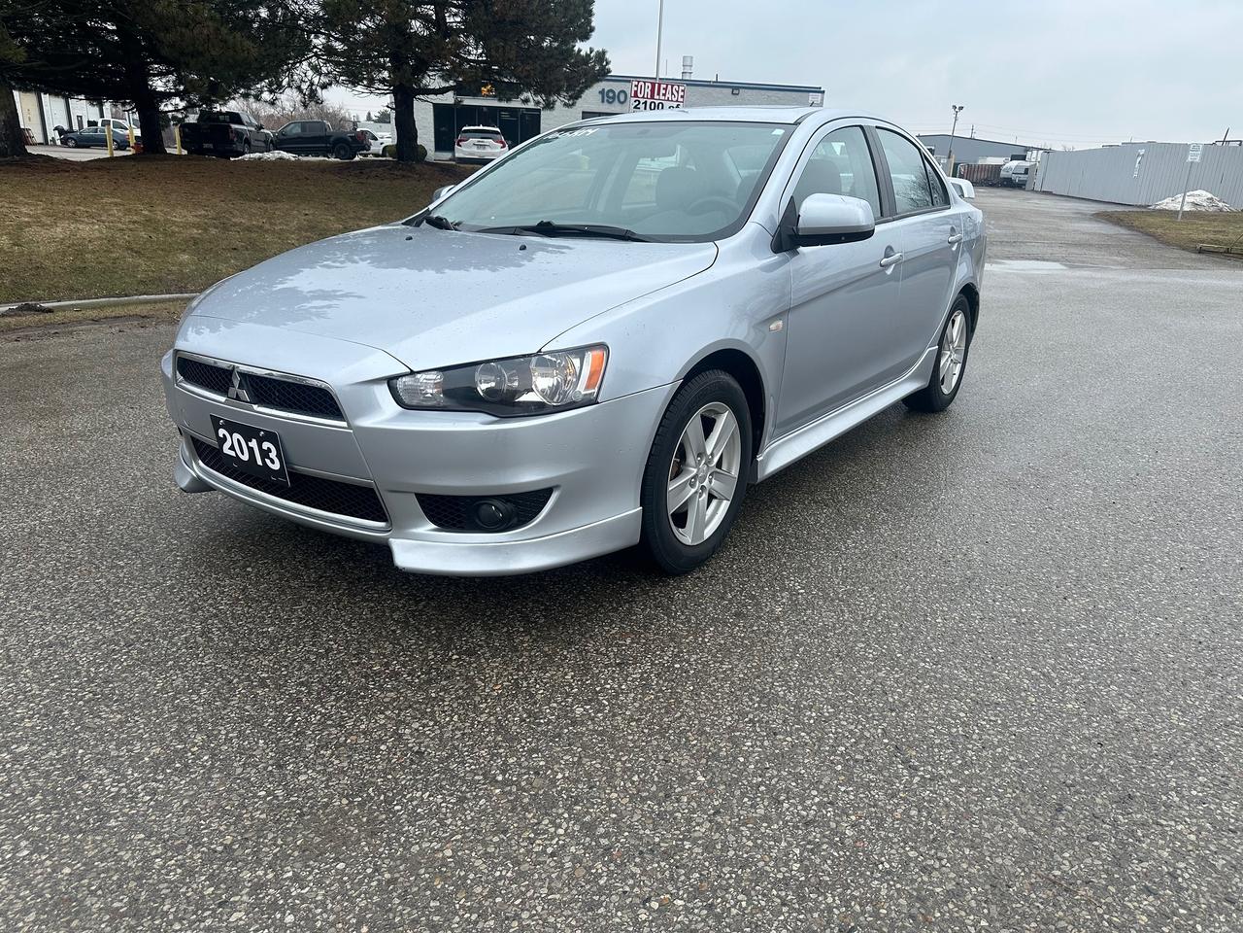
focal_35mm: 24
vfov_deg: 56.8
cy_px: 466
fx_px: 862
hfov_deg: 71.6
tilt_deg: -19.3
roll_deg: -2.4
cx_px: 622
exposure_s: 1/1639
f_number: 1.78
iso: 80
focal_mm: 6.86
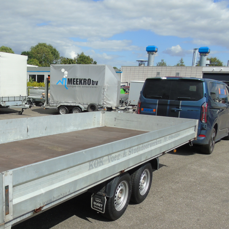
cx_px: 56
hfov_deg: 40.6
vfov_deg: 41.4
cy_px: 149
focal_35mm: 40
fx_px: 299
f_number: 3.8
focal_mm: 4.4
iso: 80
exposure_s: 1/1000
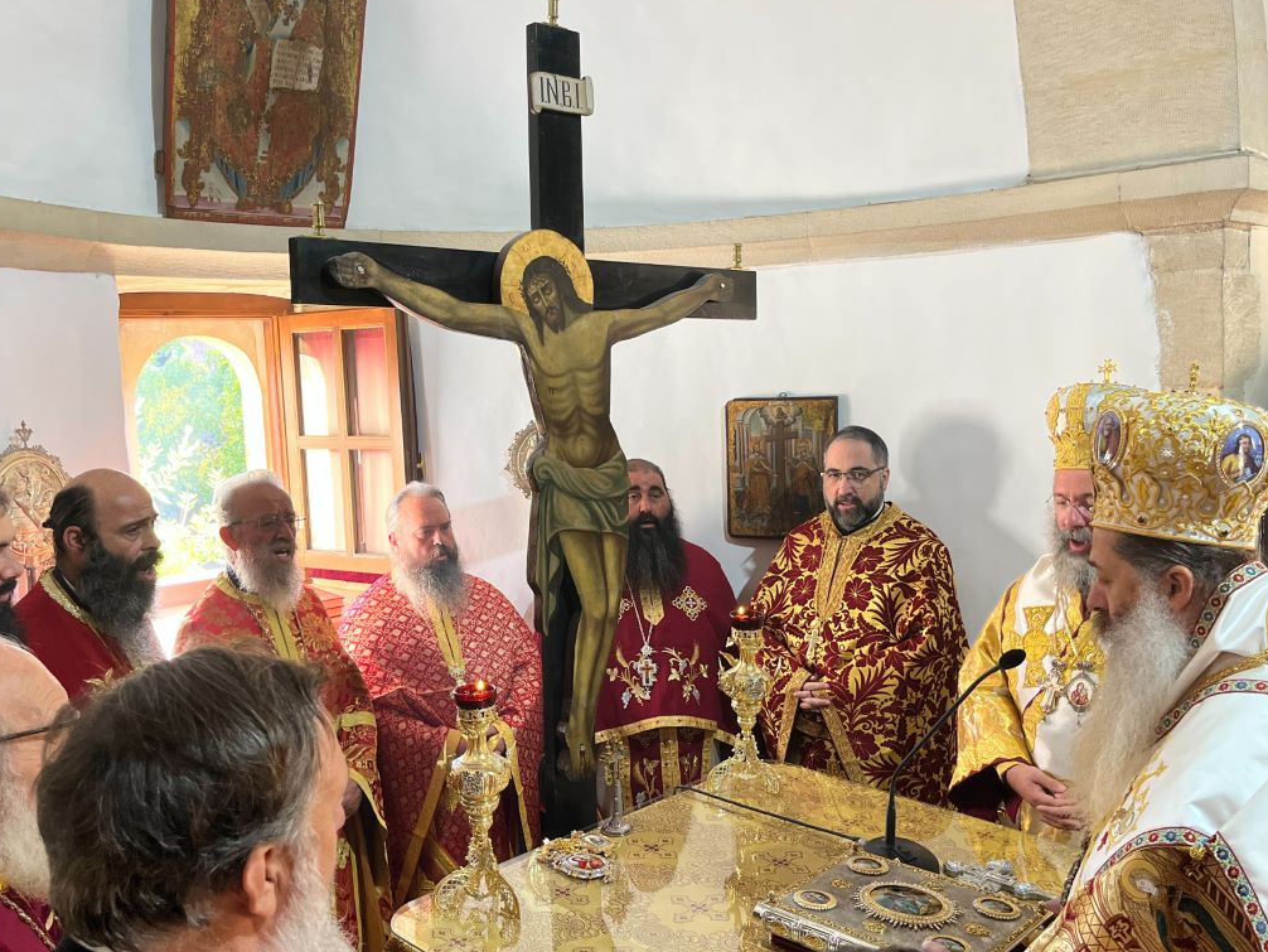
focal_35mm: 31
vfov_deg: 45.5
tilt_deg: -6.0
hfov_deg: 58.3
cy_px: 470
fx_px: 1136
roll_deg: +3.3
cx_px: 600
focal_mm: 5.1
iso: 100
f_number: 1.6
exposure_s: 1/100
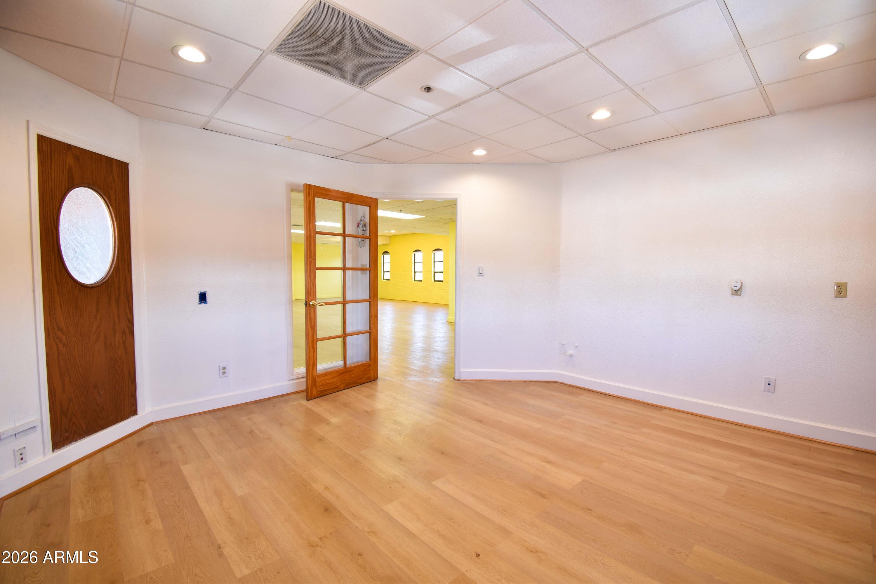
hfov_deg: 100.4
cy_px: 292
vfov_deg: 77.3
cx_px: 438
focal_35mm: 15
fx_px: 365
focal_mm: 10
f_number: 5.6
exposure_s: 1/6
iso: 100
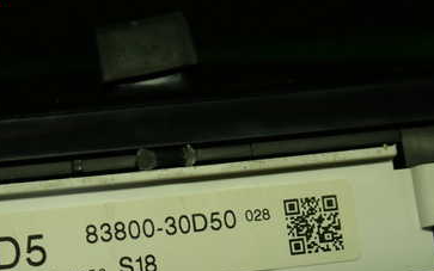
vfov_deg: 20.2
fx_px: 745
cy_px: 247
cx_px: 140
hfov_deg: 32.2
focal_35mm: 63
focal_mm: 6.37
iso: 100
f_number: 2.5
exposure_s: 1/80
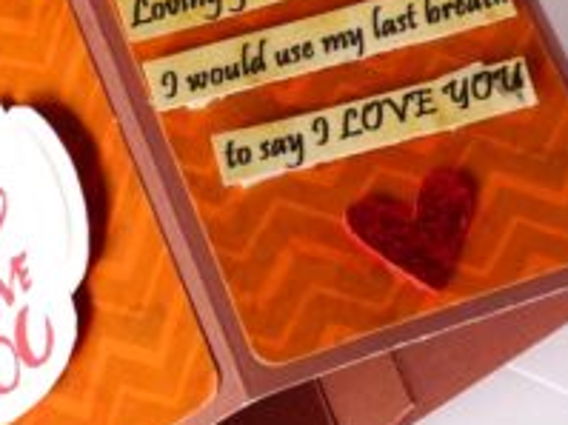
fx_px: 2427
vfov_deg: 9.9
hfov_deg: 13.3
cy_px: -37
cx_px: 231
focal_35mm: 148
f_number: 3.5
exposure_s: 1/125
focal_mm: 8.7
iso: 100
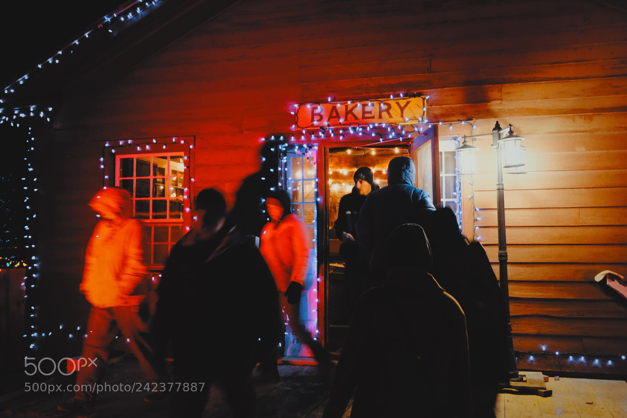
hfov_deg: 54.4
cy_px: 209
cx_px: 314
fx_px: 610
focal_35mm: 35
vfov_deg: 37.9
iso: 3200
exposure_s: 1/17
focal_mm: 23.2
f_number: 4.2
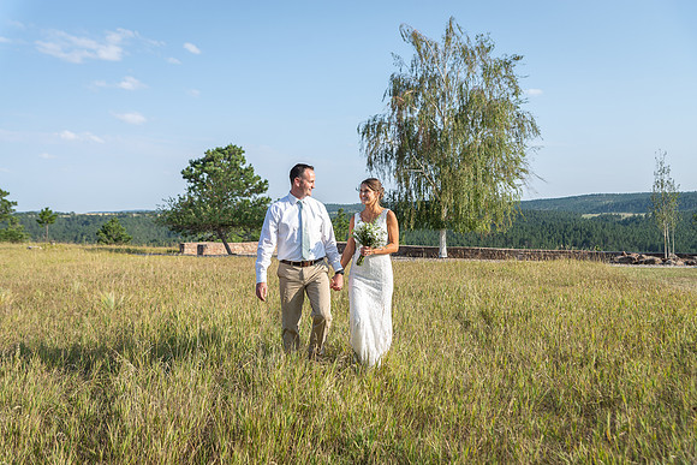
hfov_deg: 58.7
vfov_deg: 41.1
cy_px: 232
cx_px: 348
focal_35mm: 32
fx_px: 620
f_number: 3.5
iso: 80
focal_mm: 32
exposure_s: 1/500
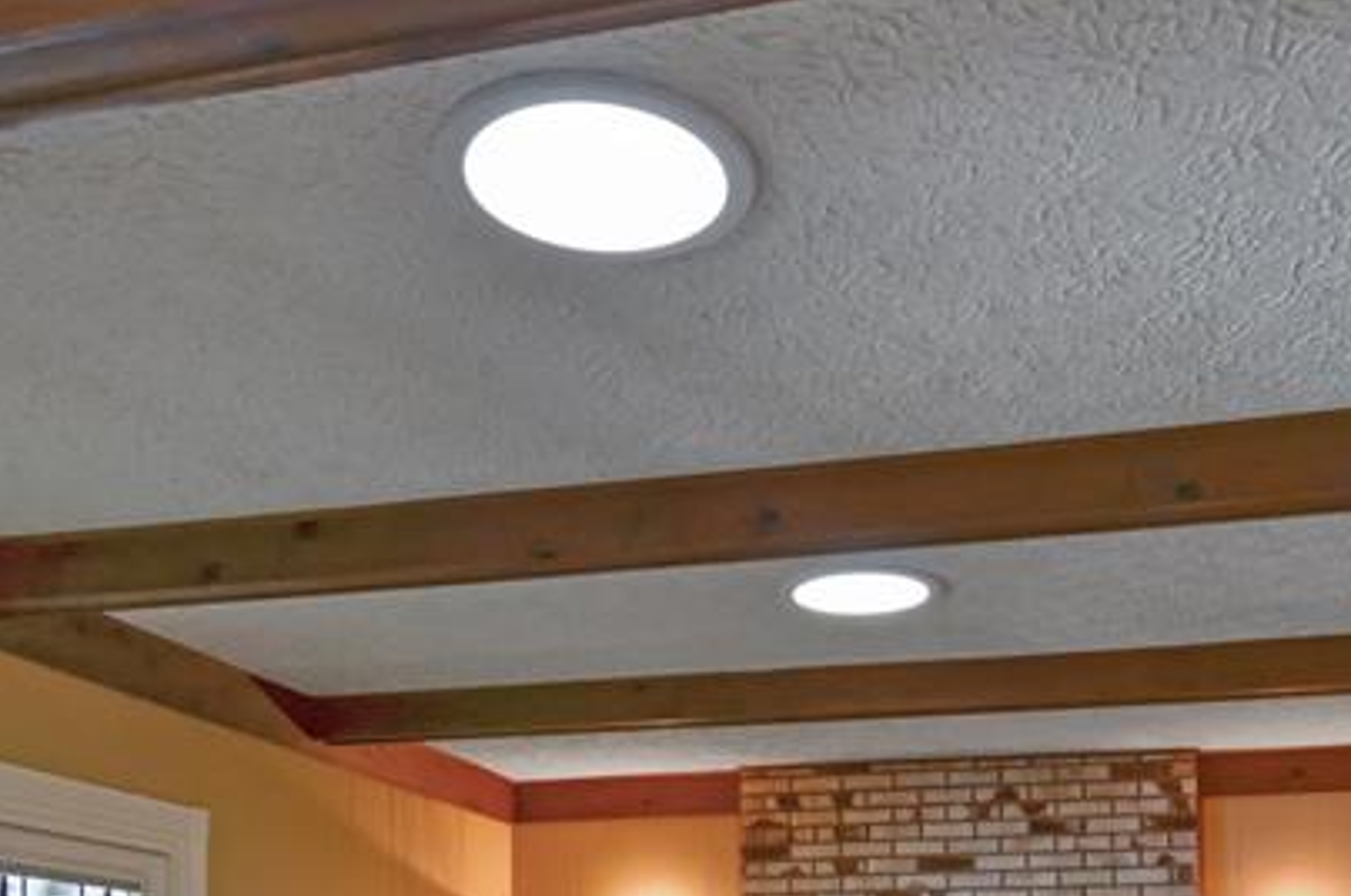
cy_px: 1023
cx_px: 746
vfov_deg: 30.6
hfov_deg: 50.7
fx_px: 1424
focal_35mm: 38
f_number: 4
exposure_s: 1/60
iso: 720
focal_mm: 10
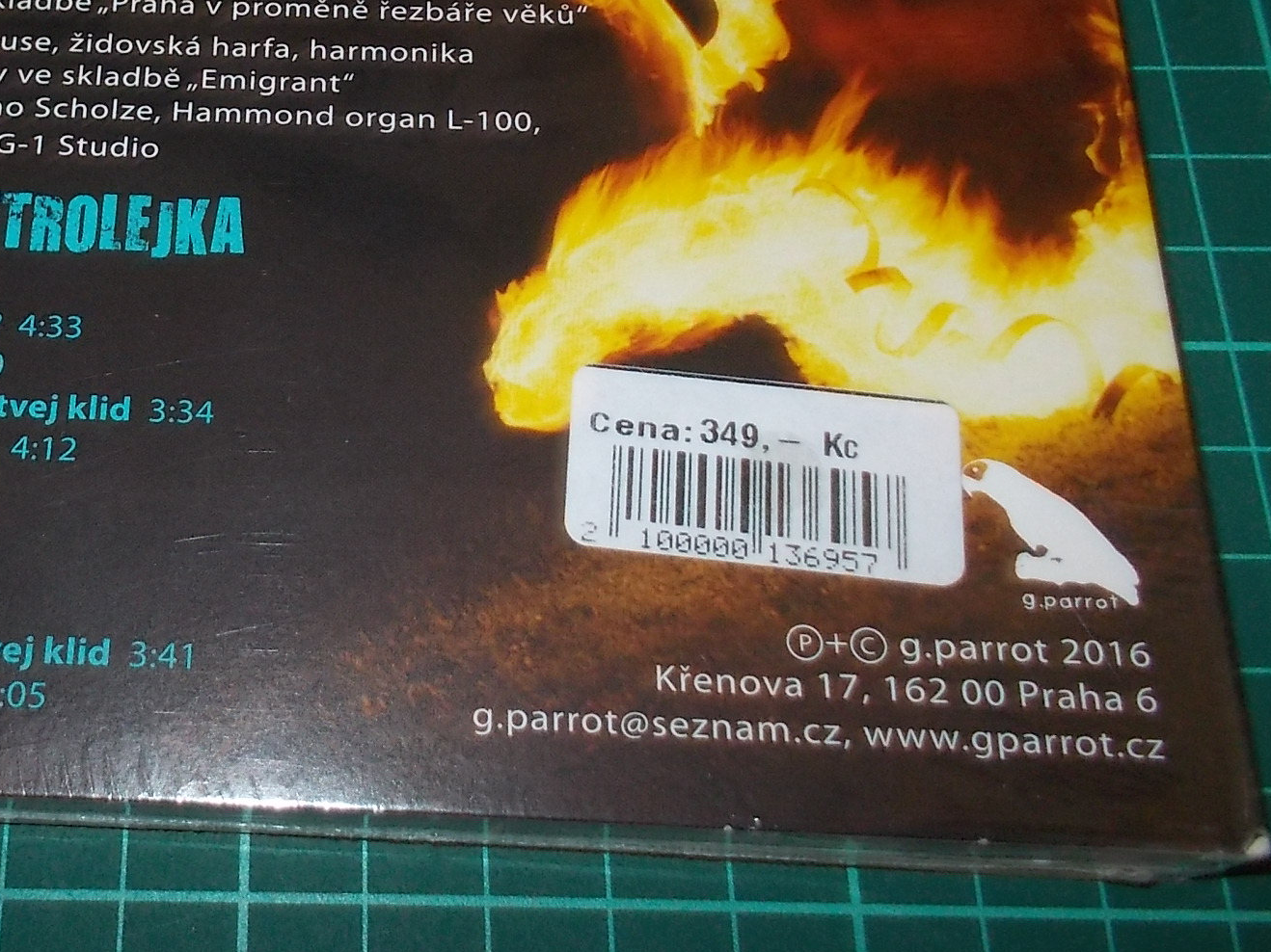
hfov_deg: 37.0
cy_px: 204
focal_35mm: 50
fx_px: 1836
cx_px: 271
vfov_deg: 28.5
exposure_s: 1/30
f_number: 3.3
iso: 200
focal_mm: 4.1
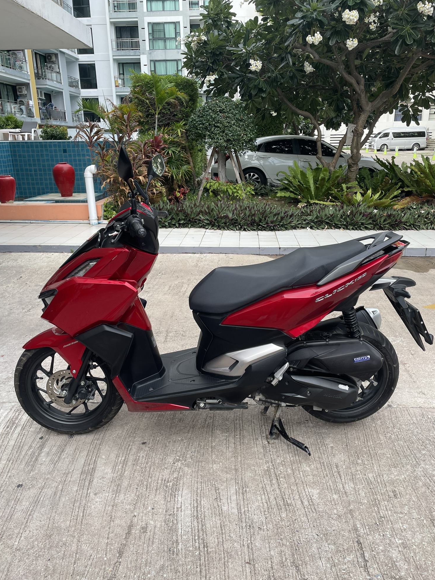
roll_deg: +1.6
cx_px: 224
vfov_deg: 65.3
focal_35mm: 27
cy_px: 289
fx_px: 452
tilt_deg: -17.4
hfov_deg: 51.3
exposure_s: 1/725
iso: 32
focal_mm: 4.2
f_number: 1.6
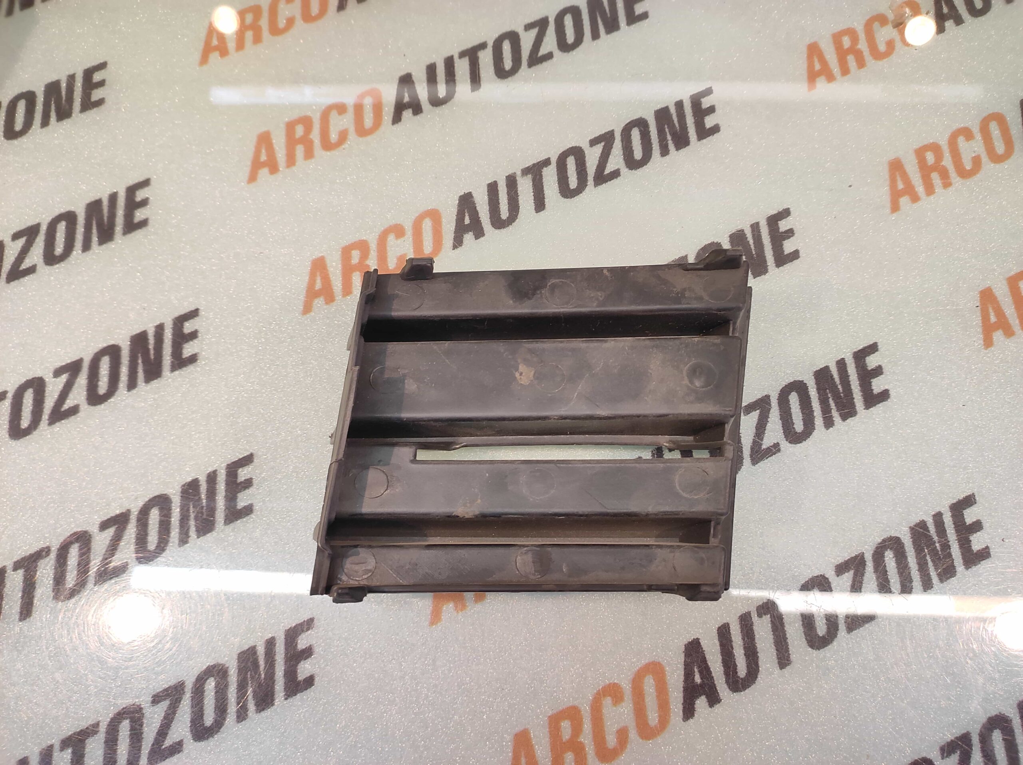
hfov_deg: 91.1
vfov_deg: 74.7
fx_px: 502
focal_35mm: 17
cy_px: 382
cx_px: 512
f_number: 1.79
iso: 178
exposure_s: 1/33
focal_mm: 4.74
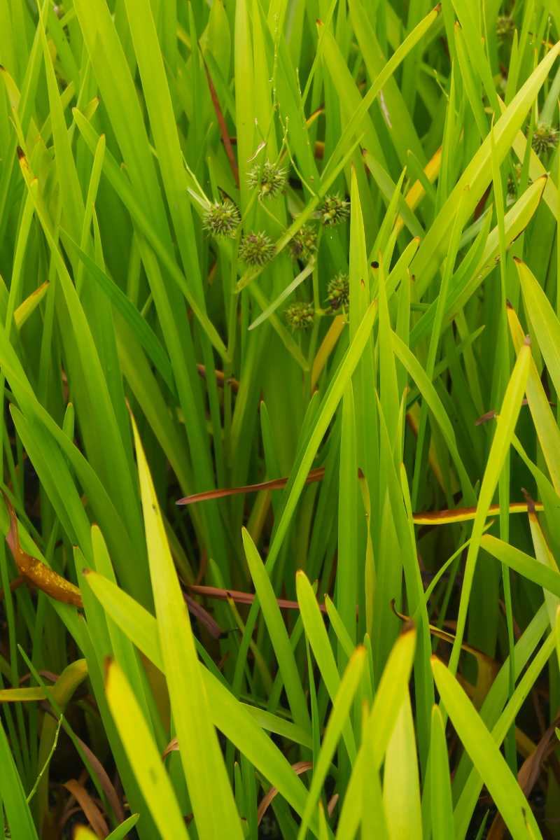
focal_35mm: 52
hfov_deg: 25.8
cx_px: 280
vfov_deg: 37.9
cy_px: 420
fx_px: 1225
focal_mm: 35
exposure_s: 1/500
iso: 1000
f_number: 9
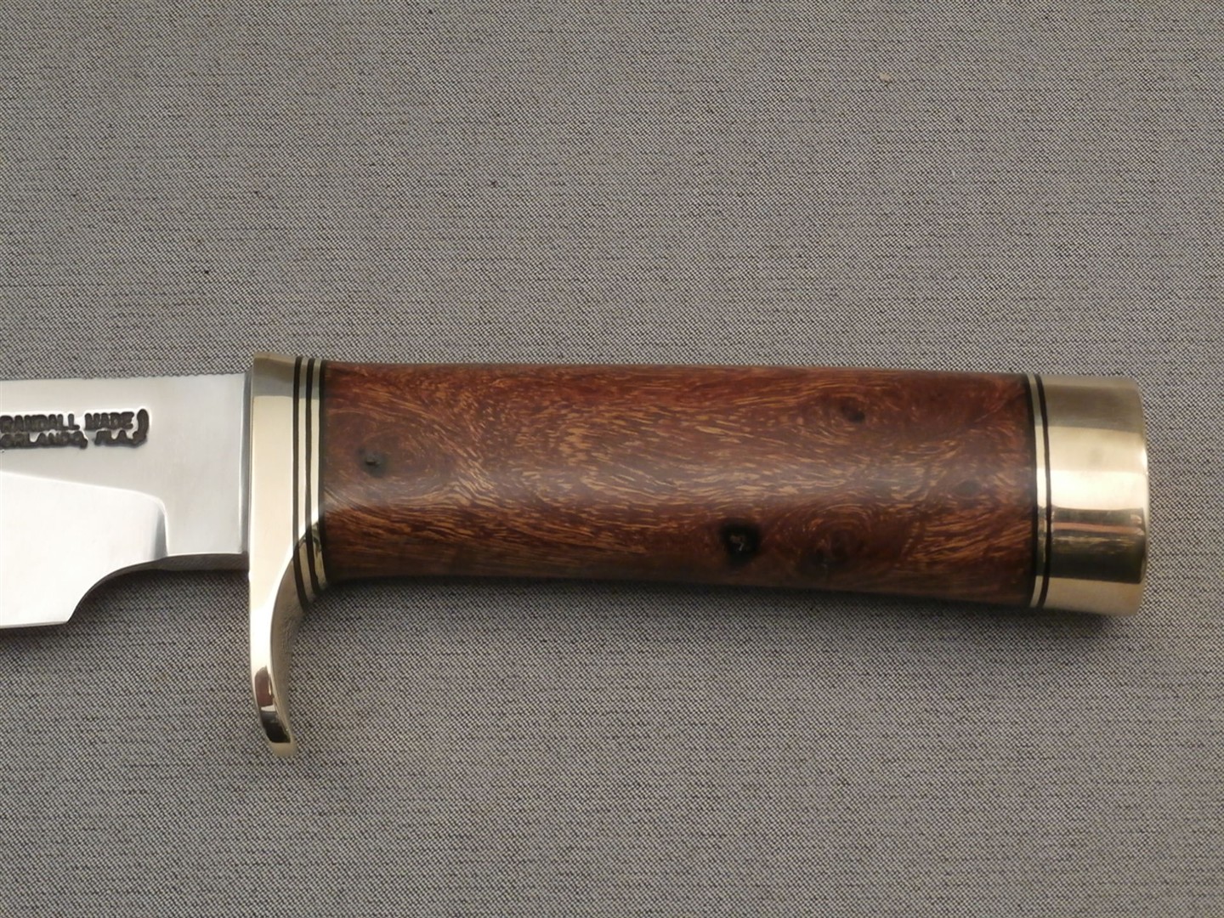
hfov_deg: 29.0
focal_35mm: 67
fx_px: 2369
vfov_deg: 21.9
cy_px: 459
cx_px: 612
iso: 400
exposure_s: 1/13
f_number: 4.3
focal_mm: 11.86
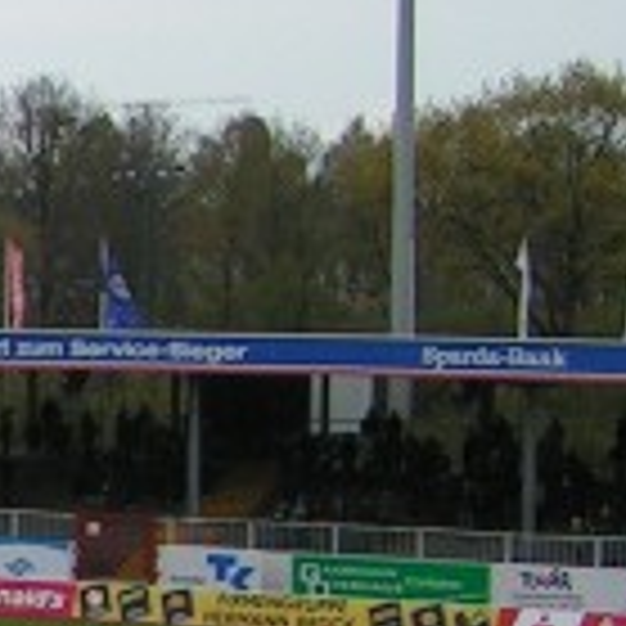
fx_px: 3949
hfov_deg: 8.2
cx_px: -950
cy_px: 617
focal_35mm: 193
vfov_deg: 9.0
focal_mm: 5.8
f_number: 2.8
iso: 50
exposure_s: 1/1000
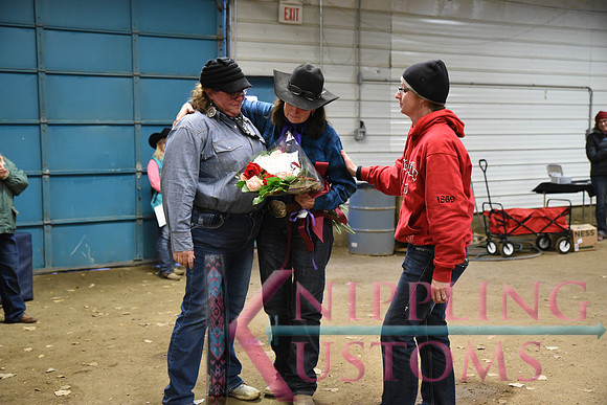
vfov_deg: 28.1
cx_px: 304
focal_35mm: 48
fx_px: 809
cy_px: 202
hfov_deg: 41.1
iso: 6400
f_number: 3.2
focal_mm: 48
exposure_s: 1/200
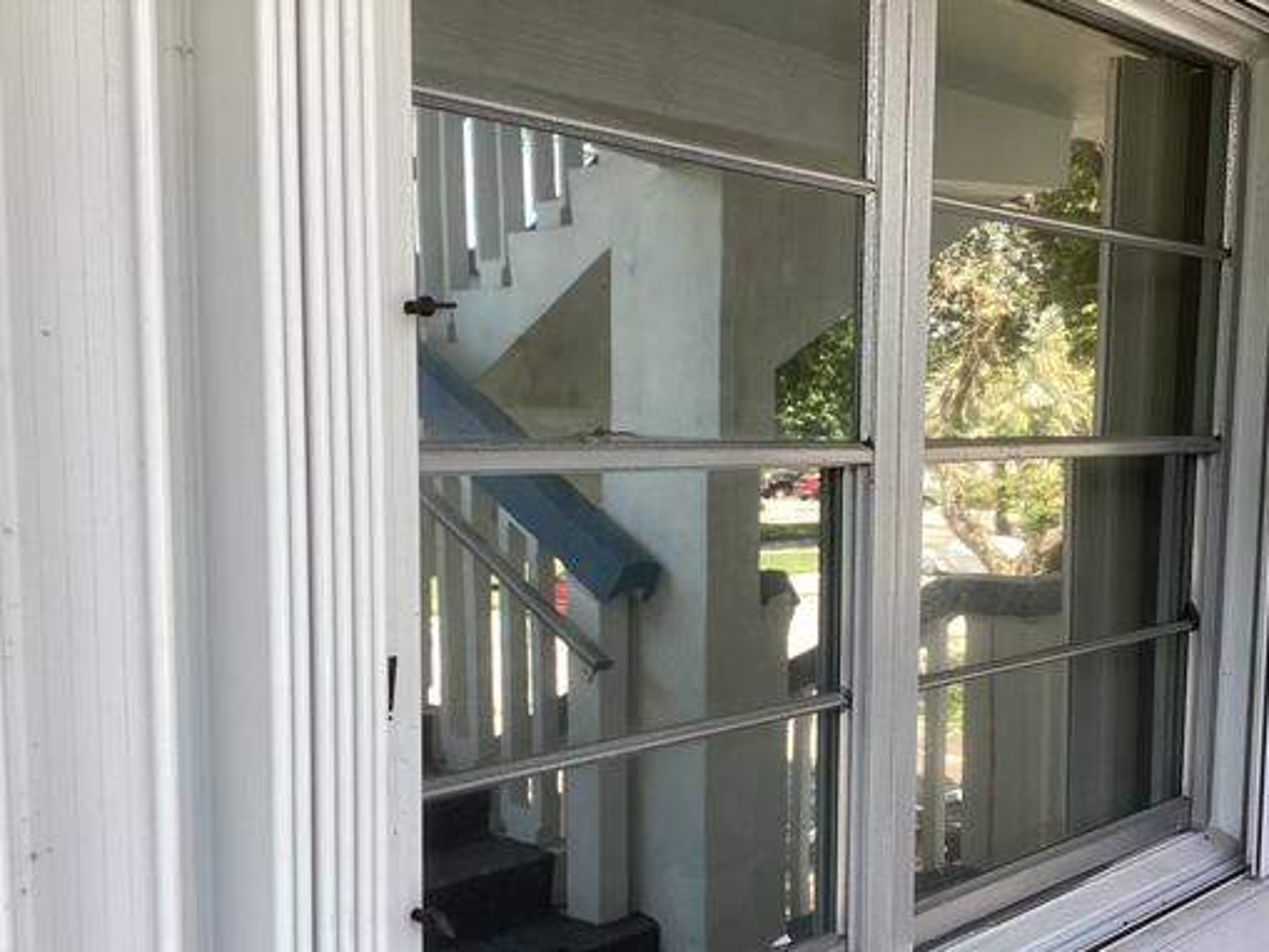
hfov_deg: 47.7
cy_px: 596
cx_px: 718
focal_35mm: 39
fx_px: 1430
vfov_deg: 36.6
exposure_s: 1/171
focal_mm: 3.3
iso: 25
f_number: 2.4
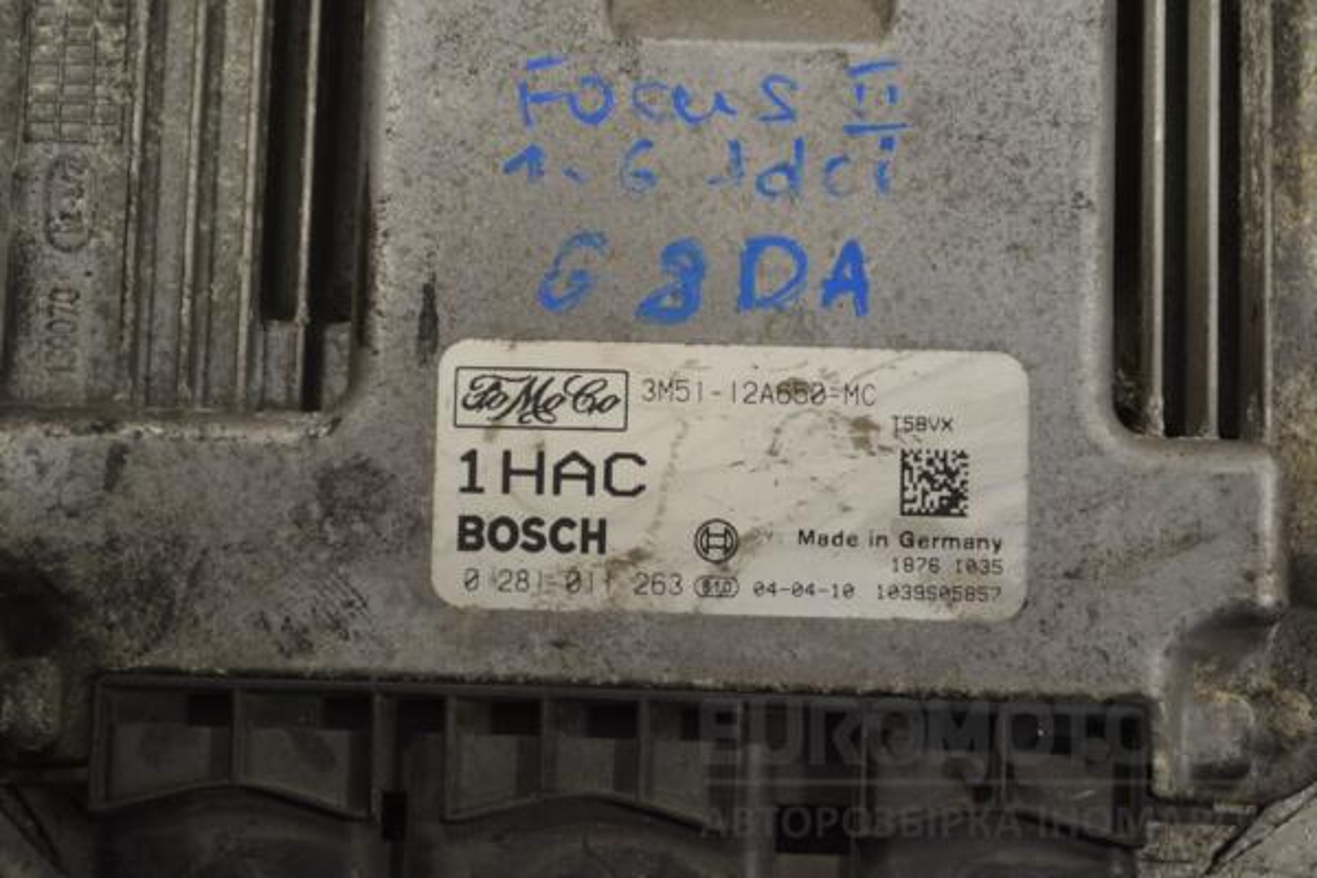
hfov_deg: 24.6
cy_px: 439
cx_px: 658
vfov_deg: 16.6
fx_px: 3018
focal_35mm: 82
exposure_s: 1/60
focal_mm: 55
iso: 400
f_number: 5.6
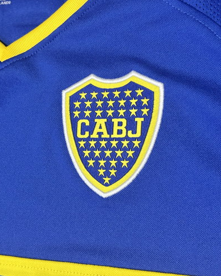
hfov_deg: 27.6
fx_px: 449
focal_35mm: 55
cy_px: 131
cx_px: 110
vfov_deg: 34.1
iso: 250
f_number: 1.6
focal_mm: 5.96
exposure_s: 1/33
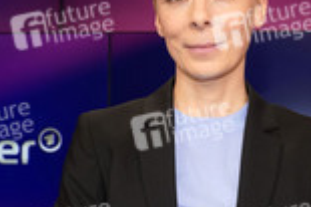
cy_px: 177
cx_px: 210
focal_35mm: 90
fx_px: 777
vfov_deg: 15.0
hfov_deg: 22.5
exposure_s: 1/125
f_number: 5.6
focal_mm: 31
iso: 2000
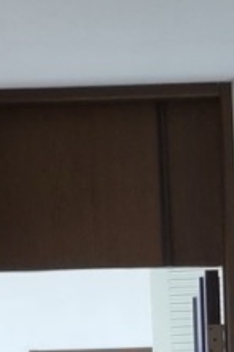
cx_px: 279
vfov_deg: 9.0
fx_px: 1914
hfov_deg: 6.9
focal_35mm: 196
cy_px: 978
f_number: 1.79
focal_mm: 4.8
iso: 352
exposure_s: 1/50
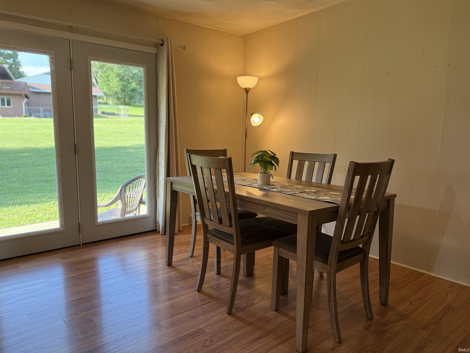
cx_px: 235
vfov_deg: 56.8
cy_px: 176
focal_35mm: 24
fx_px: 326
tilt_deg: -7.4
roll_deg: -0.8
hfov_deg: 71.6
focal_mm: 6.76
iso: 125
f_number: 1.78
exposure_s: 1/145
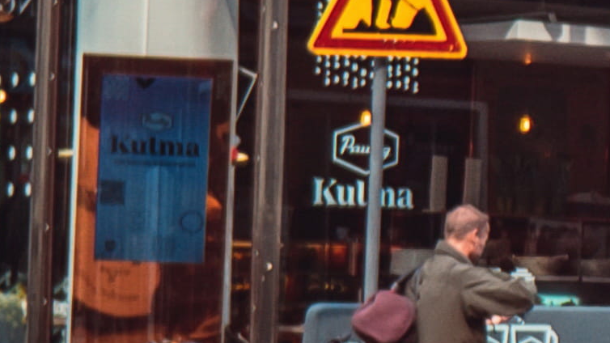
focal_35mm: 200
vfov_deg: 6.1
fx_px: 3235
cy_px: 184
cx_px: 1399
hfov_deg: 9.7
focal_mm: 16
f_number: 4.5
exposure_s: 1/200
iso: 100
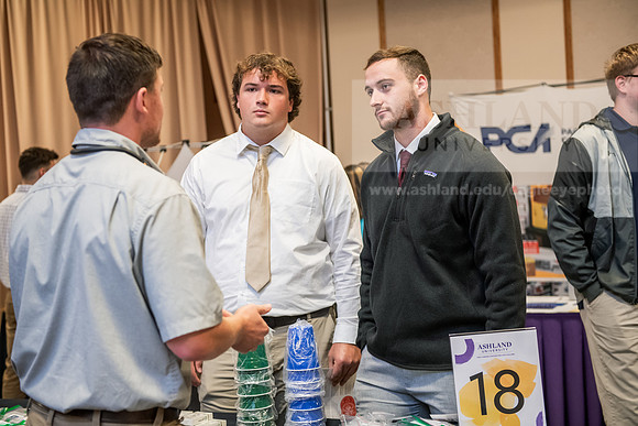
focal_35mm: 55
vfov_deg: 24.6
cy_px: 213
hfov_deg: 36.2
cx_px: 319
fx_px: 975
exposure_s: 1/160
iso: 2500
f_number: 3.2
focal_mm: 55
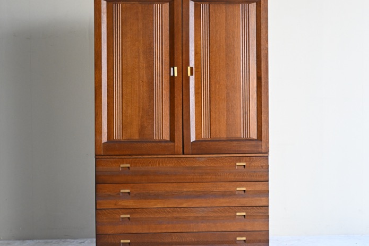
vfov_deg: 23.8
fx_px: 584
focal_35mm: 57
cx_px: 183
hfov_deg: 35.1
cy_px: 125
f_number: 7.1
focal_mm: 44
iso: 2000
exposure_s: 1/250
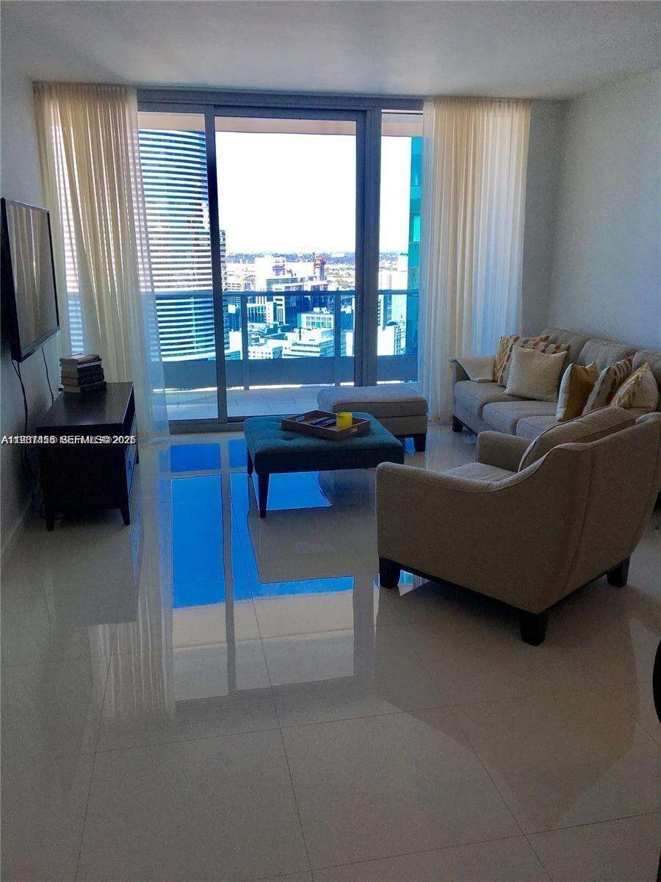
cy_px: 441
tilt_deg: -16.1
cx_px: 330
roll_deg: -0.1
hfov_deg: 48.2
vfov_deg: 61.7
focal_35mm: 29
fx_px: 738
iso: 25
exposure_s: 1/200
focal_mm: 4.15
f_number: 2.2
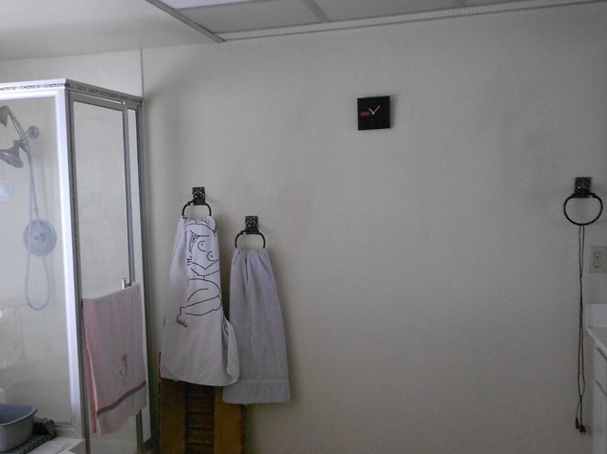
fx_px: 736
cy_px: 265
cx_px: 203
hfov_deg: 44.2
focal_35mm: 42
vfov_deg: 34.3
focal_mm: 4.6
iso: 320
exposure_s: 1/30
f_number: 3.2
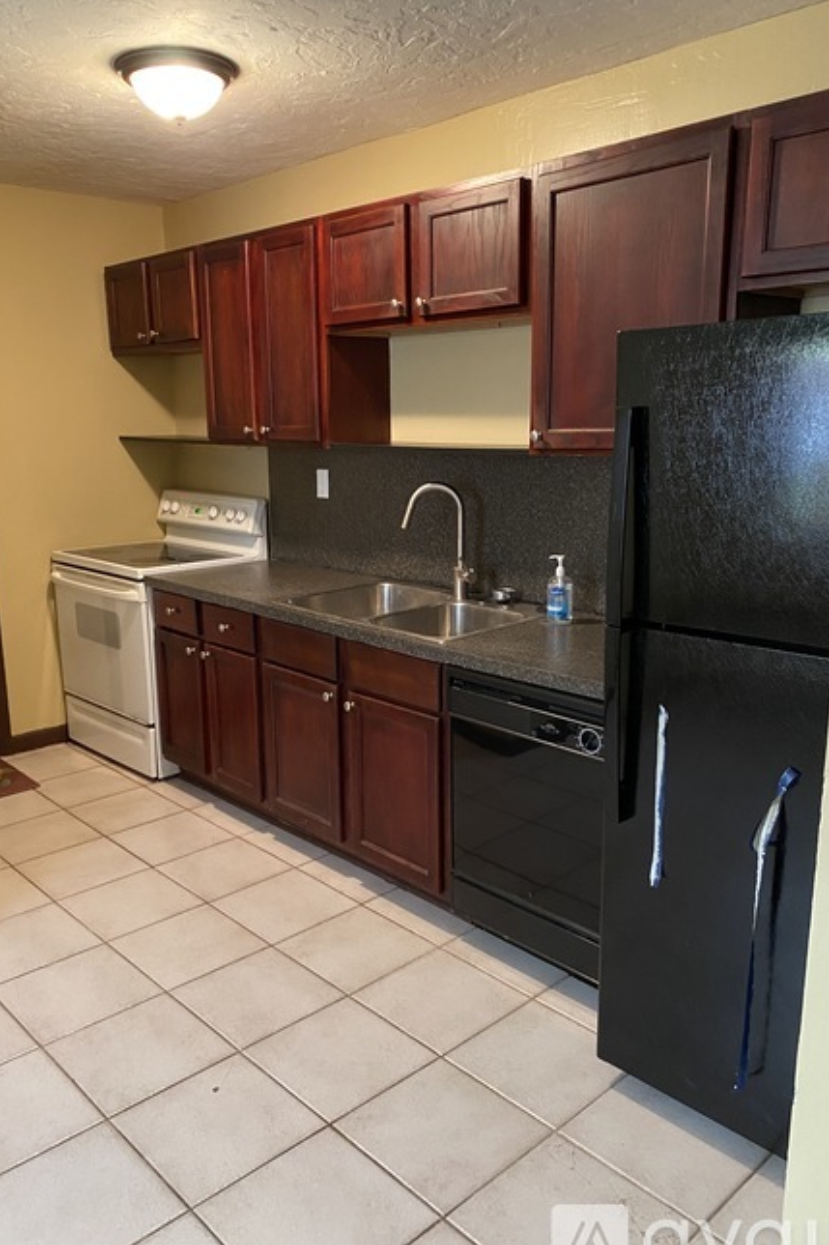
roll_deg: +1.2
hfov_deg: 46.3
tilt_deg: -12.6
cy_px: 637
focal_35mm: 28
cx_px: 381
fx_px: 968
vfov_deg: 65.5
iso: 500
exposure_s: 1/30
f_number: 1.8
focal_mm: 4.25
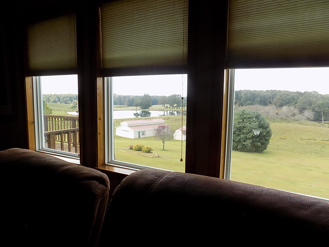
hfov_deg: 69.4
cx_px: 167
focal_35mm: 25
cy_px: 128
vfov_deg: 54.9
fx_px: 238
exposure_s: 1/100
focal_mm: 4
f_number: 3.1
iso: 80
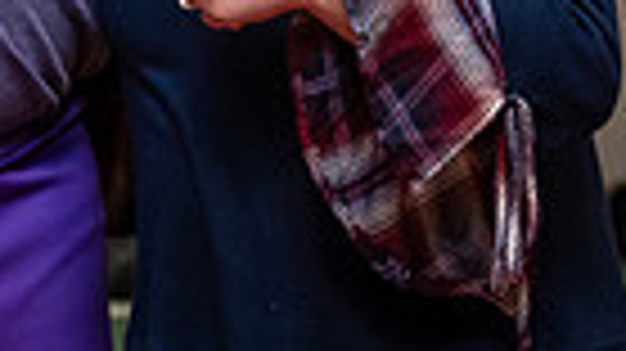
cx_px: -45
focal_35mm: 241
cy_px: -358
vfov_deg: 4.9
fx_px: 3998
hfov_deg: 8.9
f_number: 3.2
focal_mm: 55
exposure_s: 1/160
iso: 1250
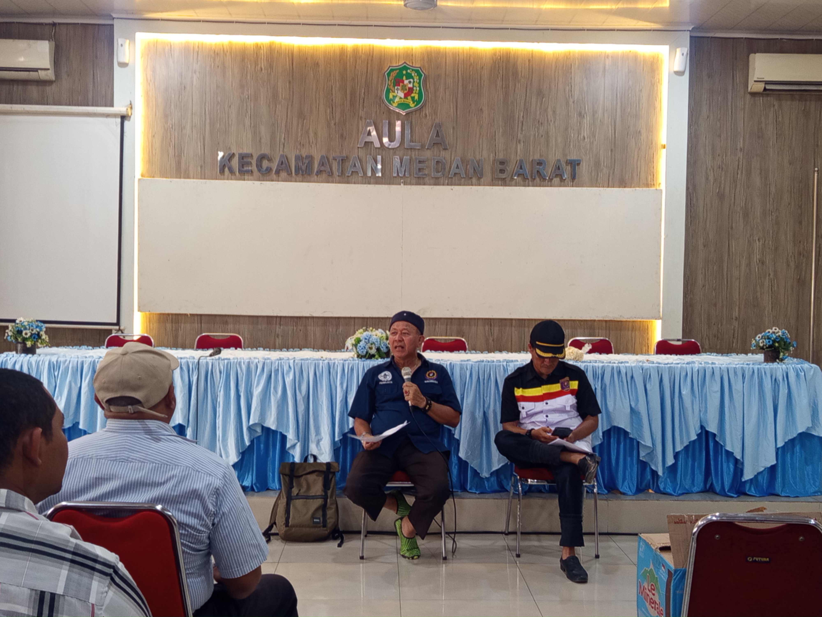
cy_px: 308
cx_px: 411
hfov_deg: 46.8
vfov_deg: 36.0
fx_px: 950
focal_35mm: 40
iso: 509
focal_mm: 5.24
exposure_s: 1/33.3
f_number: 1.7
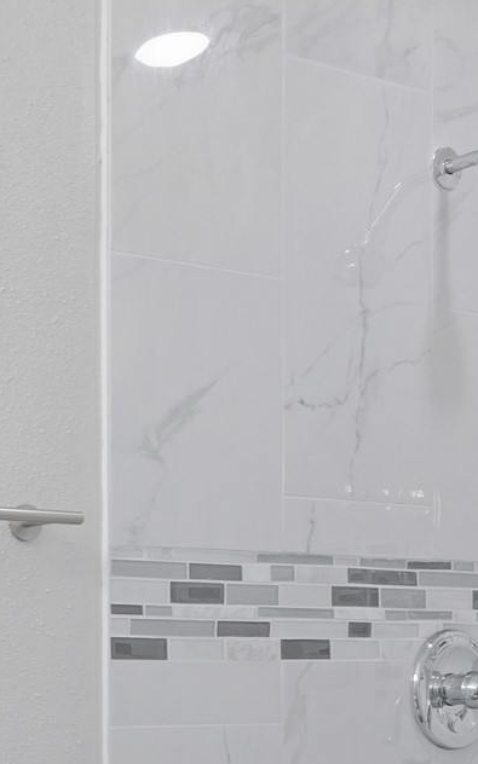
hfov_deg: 18.7
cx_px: -344
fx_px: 1167
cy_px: 652
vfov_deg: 34.7
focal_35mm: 56
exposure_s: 1/60
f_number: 8
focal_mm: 16
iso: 2500
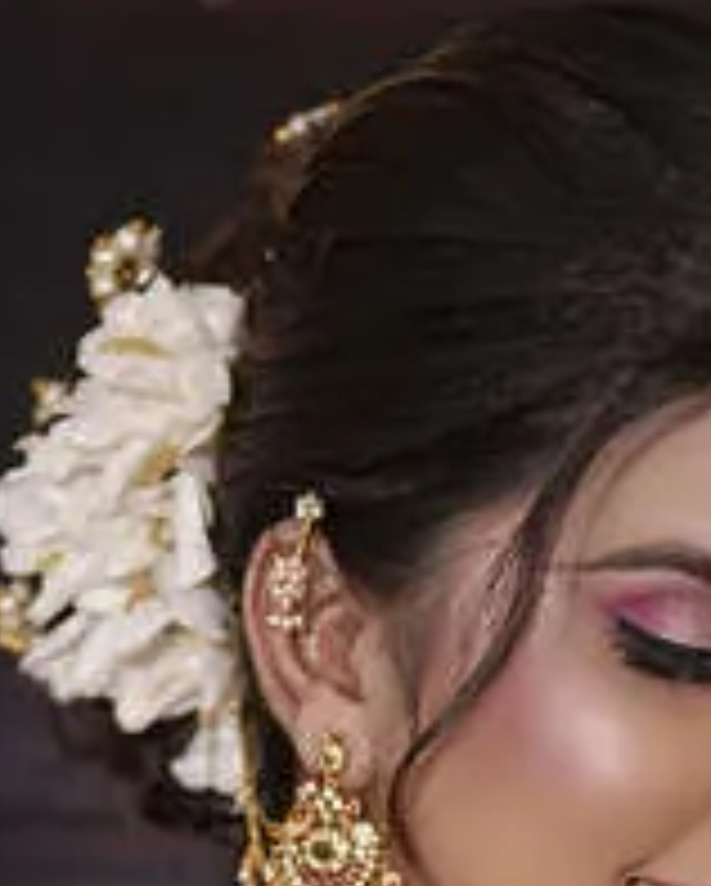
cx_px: 529
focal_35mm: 324
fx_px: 8509
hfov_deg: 4.8
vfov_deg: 5.9
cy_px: 1561
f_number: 1.8
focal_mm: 85
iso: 320
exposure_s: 1/100
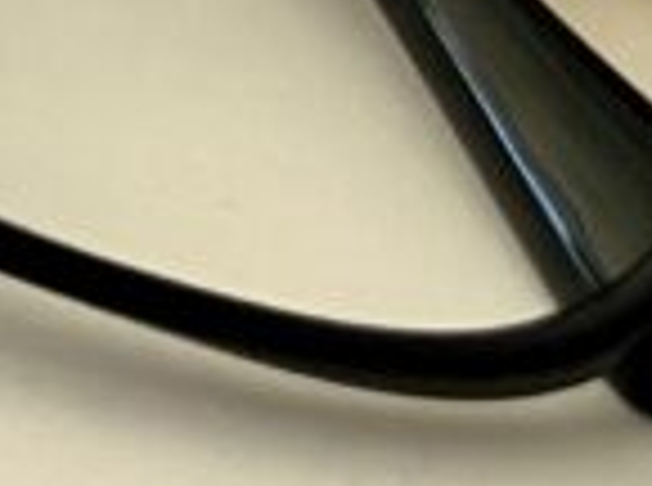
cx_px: -1403
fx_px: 3852
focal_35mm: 205
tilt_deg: -32.4
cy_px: -812
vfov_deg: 6.7
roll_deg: -0.4
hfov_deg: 8.1
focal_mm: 5.1
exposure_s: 1/87
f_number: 1.6
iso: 125
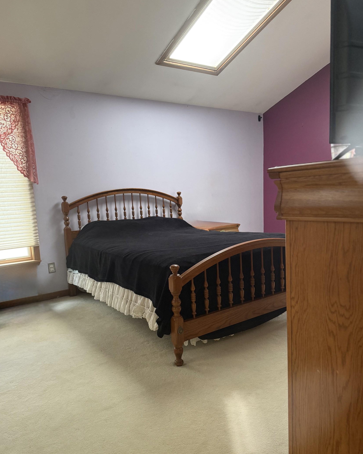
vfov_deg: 65.9
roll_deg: +2.5
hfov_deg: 54.9
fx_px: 349
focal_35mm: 26
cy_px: 246
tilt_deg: -8.5
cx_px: 183
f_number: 1.78
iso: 320
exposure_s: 1/60
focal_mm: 6.76
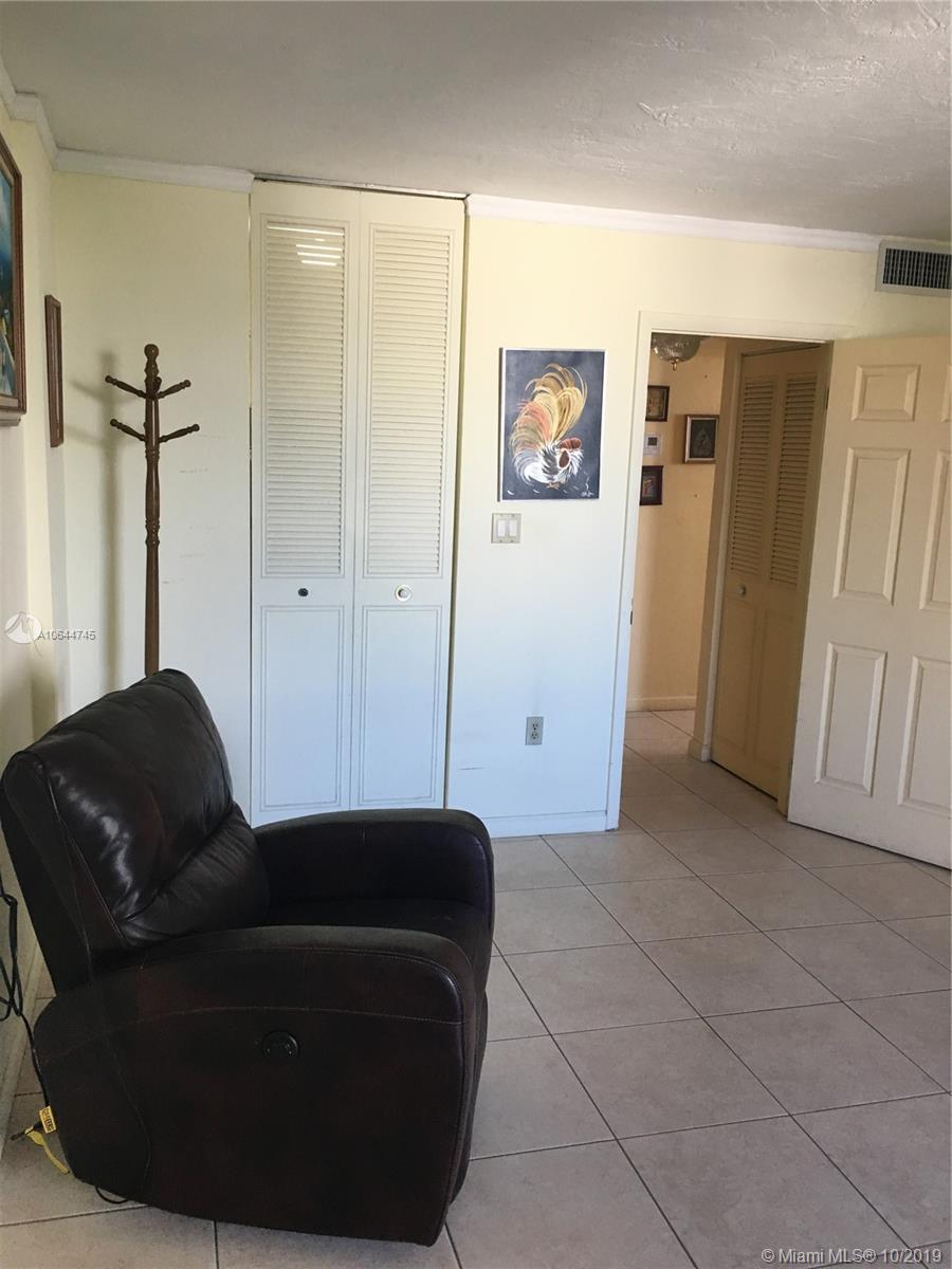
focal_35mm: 29
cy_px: 634
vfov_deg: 61.7
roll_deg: -2.1
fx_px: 1063
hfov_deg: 48.2
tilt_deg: -10.7
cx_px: 476
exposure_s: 1/30
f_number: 2.2
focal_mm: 4.15
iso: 40
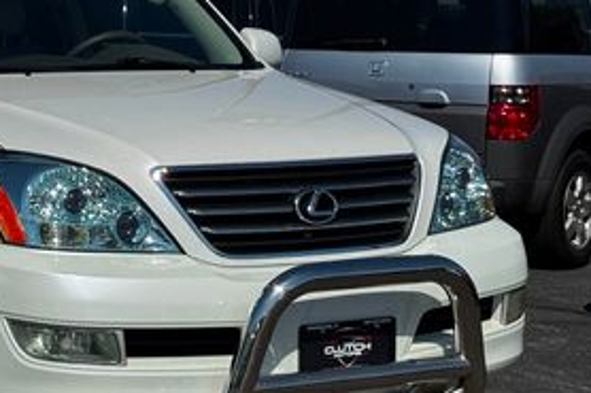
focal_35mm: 115
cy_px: 200
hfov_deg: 17.5
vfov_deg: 11.9
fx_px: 1887
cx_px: 43
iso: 64
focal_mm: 6.76
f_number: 1.78
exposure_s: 1/10526
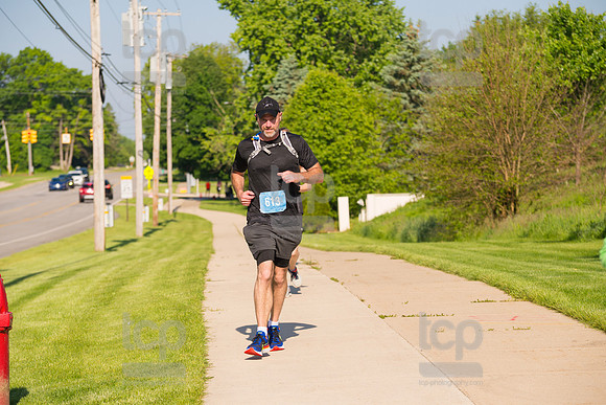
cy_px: 202
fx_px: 2020
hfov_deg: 17.1
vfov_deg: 11.4
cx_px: 303
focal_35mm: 120
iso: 400
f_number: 5.6
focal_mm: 120
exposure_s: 1/2000
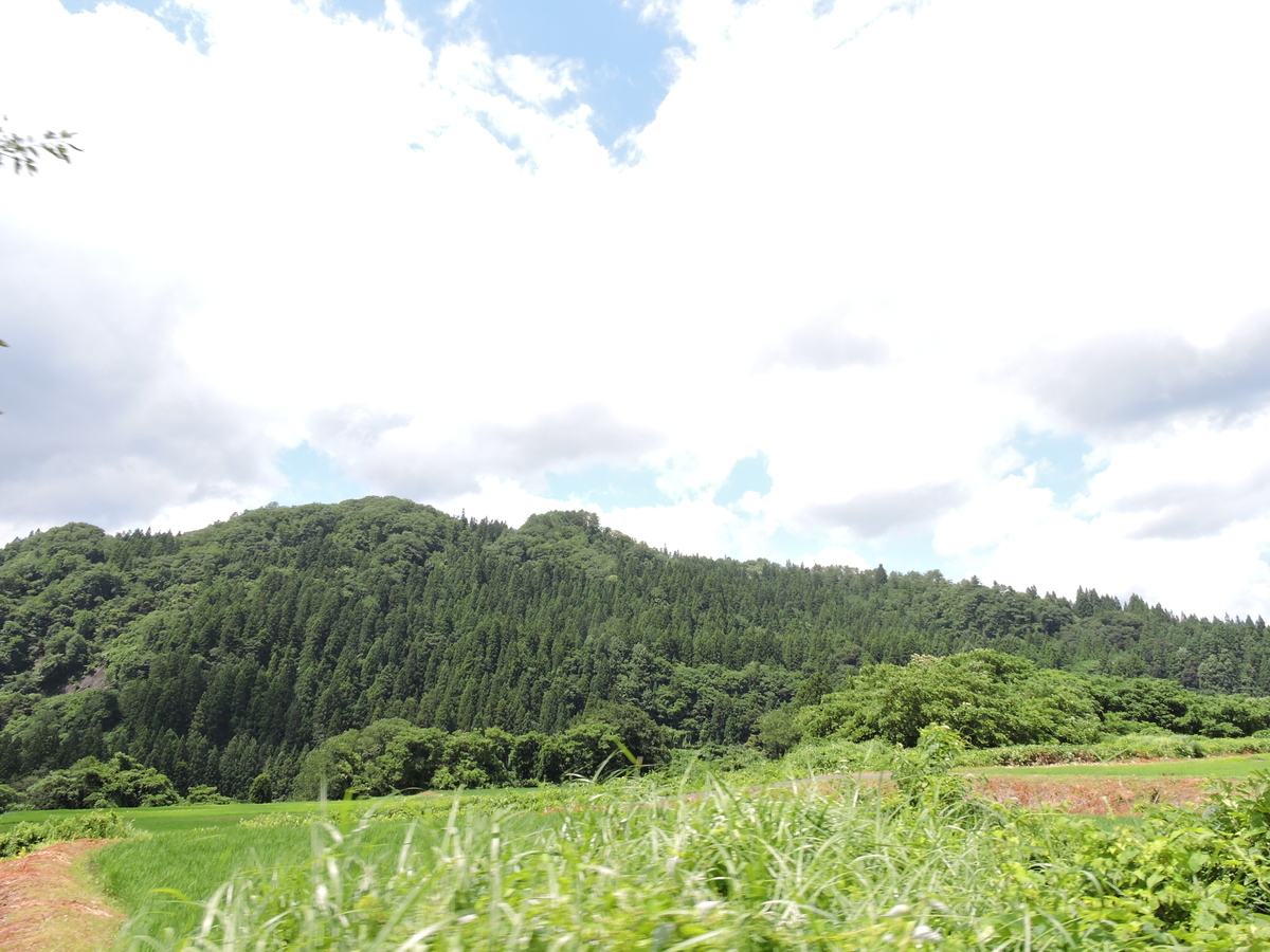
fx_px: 881
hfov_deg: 71.6
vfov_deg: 56.8
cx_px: 635
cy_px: 476
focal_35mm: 24
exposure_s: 1/400
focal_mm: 4.3
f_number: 4.2
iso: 100
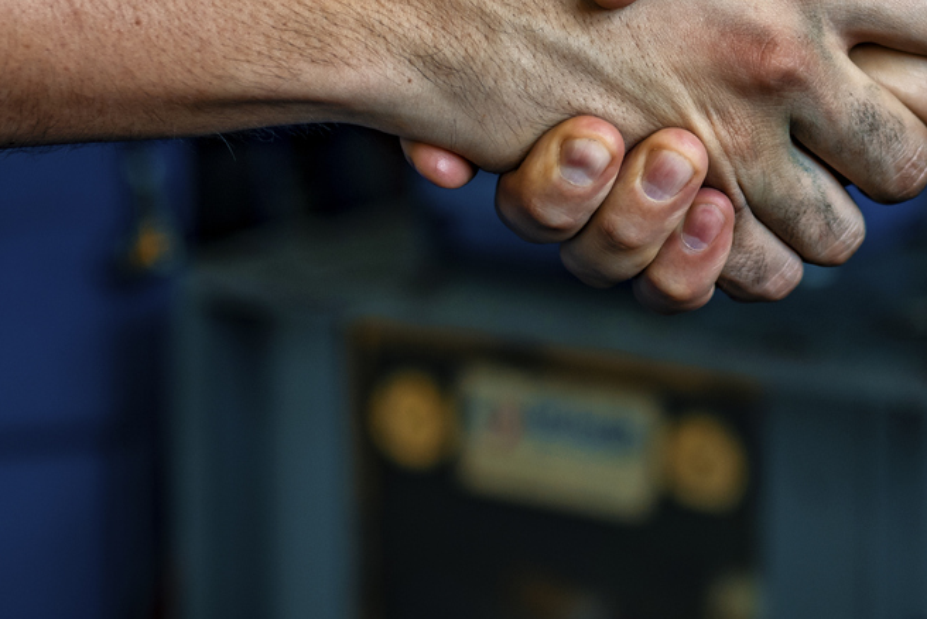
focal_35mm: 113
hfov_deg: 17.7
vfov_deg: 11.9
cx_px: 880
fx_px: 2911
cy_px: -86
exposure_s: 1/250
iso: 250
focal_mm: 35
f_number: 2
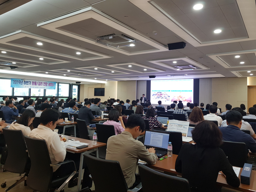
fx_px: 192
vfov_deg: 53.1
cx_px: 128
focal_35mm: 26
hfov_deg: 67.3
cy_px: 96
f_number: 1.7
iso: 100
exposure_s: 1/60
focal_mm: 4.2
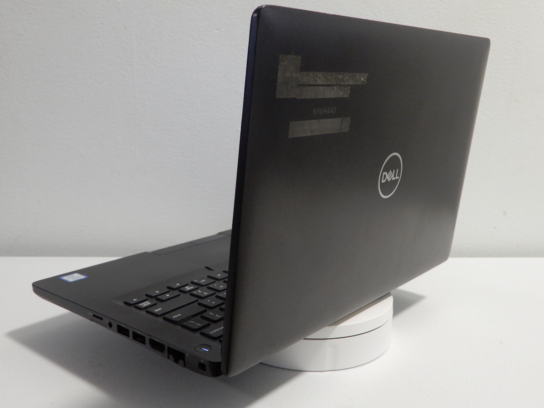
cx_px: 272
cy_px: 204
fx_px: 597
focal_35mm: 38
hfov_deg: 49.0
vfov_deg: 37.7
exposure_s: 1/15
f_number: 4
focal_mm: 6.8
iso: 400
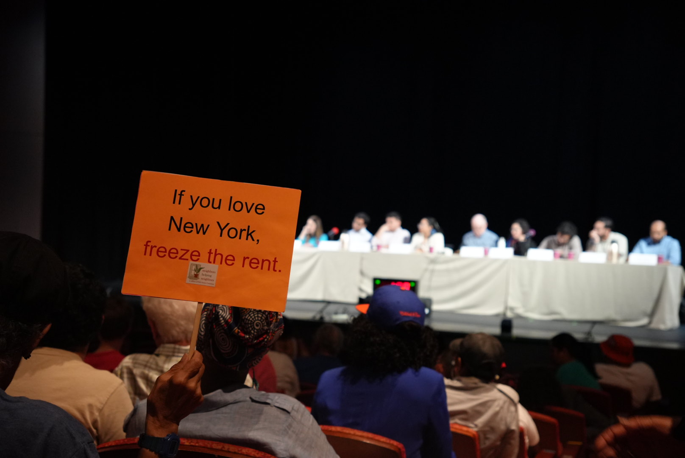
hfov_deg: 36.2
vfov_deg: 24.6
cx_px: 342
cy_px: 229
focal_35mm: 55
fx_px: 1048
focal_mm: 36.7
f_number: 4
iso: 2500
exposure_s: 1/160
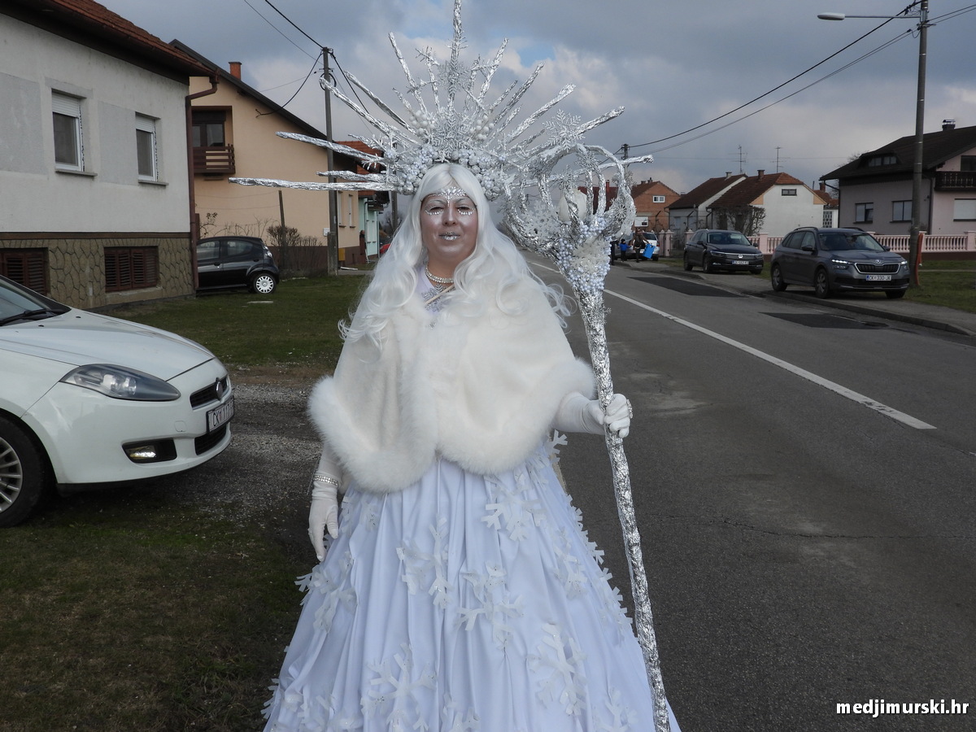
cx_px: 488
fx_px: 987
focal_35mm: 35
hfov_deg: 52.6
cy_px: 366
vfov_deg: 40.7
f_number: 3.5
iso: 100
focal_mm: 6.3
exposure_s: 1/1600
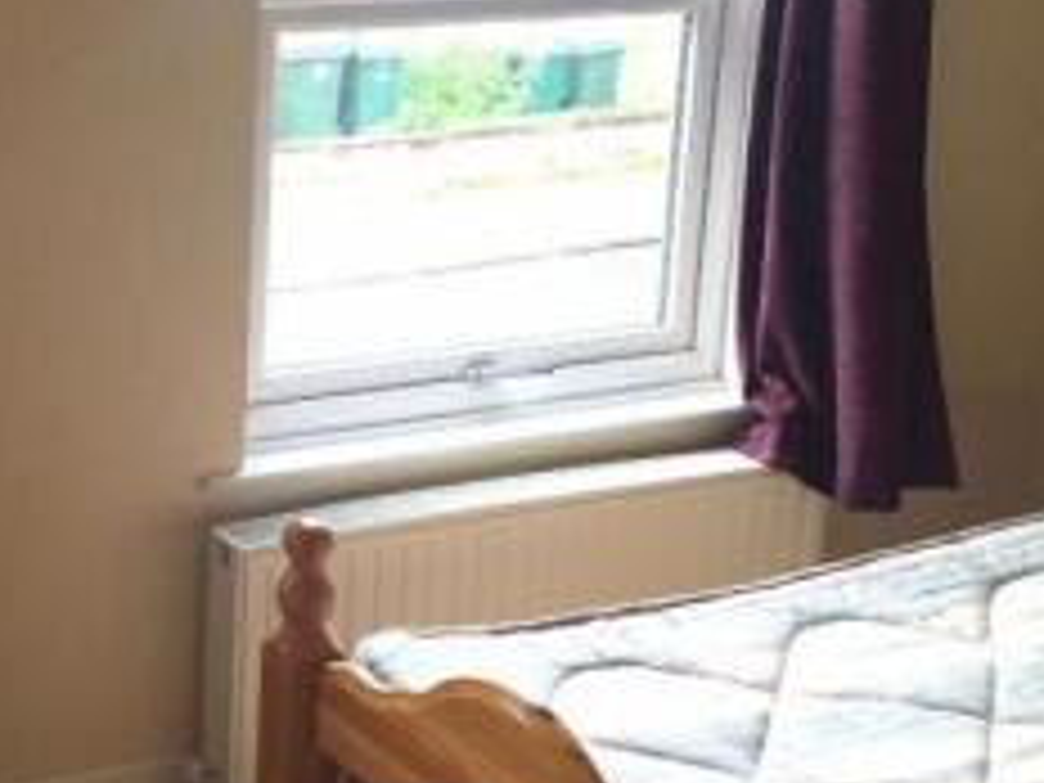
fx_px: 2202
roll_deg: -0.7
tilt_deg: -15.4
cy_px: 308
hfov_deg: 26.0
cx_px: 137
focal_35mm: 73
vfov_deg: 20.1
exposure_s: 1/100
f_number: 2.2
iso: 50
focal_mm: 4.15
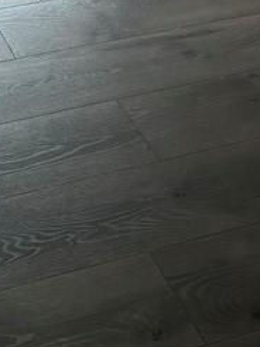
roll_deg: +1.0
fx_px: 1003
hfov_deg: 14.4
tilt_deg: -15.2
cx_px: -40
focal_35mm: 100
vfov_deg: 15.9
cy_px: -322
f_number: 1.78
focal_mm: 6.76
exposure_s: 1/60
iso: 125
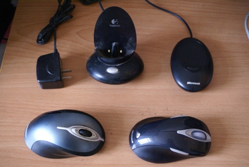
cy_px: 84
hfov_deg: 37.8
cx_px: 124
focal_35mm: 52
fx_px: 364
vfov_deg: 25.8
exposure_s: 1/80
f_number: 4
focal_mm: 35
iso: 800
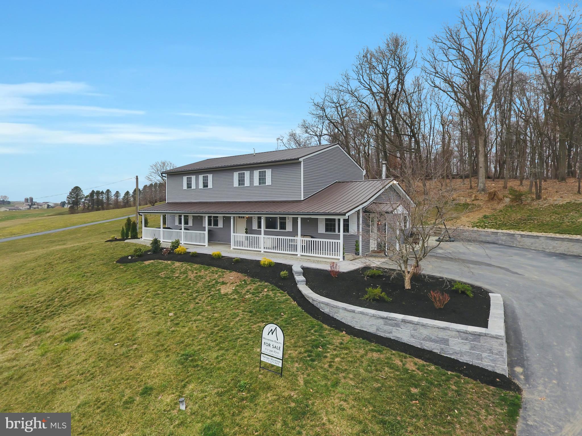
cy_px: 218
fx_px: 336
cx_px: 291
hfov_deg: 81.7
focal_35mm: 20
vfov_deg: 66.0
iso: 100
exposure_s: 1/315
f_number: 2.8
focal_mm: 3.61
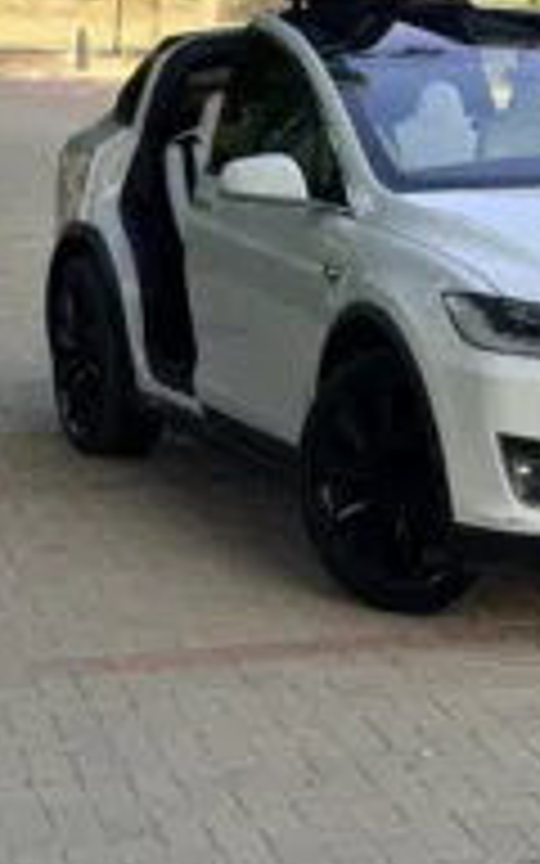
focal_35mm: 115
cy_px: 72
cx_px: 526
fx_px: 2708
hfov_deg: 11.3
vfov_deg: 17.8
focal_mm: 5.96
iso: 32
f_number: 1.6
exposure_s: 1/801
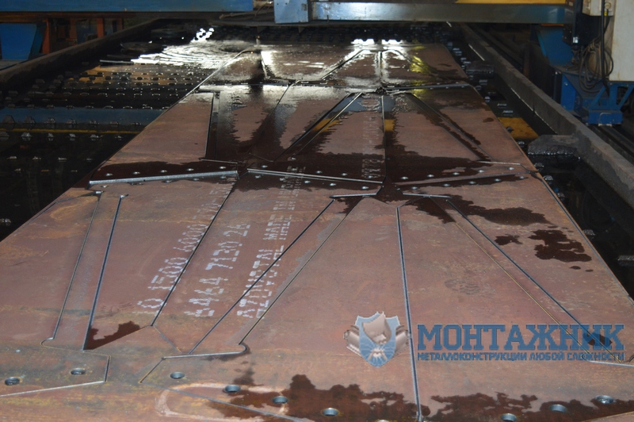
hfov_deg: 38.9
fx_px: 897
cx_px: 317
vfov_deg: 26.4
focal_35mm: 51
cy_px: 211
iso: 800
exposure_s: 1/60
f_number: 4.5
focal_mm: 34
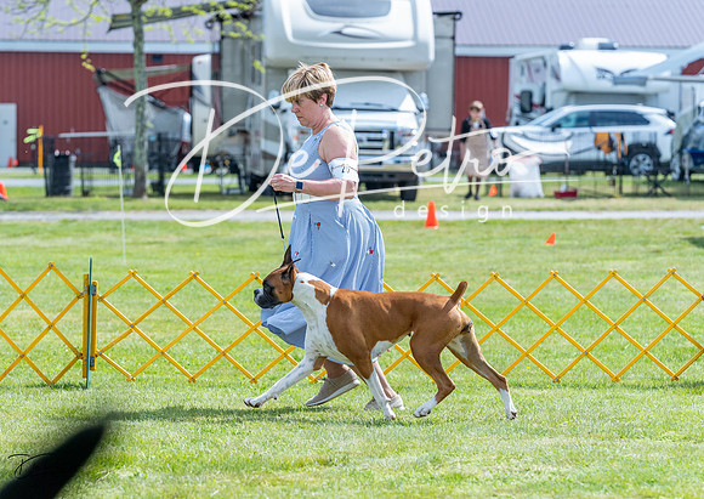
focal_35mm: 162
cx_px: 332
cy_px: 238
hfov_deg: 12.4
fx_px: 3233
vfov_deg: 8.8
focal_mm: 137
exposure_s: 1/1600
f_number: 5
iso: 640
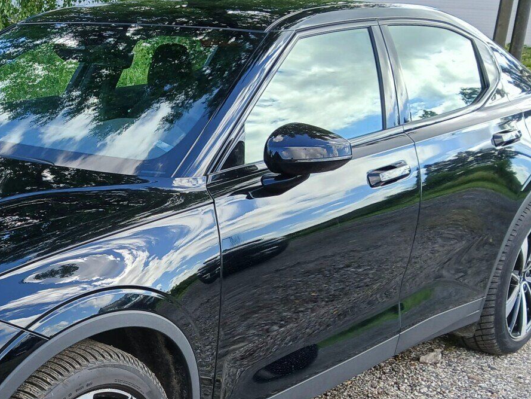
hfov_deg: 31.8
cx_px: 32
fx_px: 874
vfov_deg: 25.4
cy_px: 293
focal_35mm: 57
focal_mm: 3.98
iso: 20
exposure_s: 1/101
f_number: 1.8
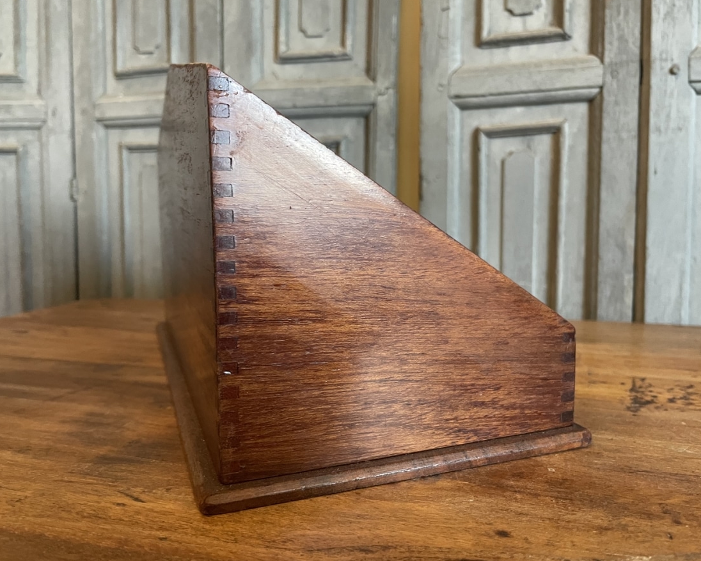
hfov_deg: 62.1
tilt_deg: -5.2
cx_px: 374
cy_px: 281
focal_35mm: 28
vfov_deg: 51.5
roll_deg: +0.9
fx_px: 581
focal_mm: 4.2
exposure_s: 1/33
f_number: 1.6
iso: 320
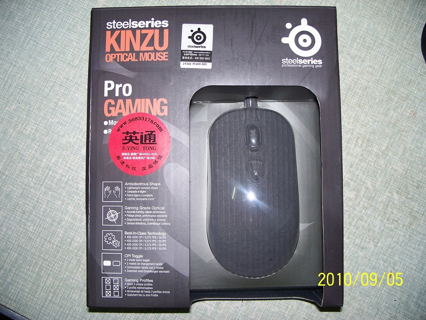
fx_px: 455
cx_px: 213
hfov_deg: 50.1
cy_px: 160
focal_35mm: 37
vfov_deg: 38.7
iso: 80
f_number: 2.8
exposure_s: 1/60
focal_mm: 7.8
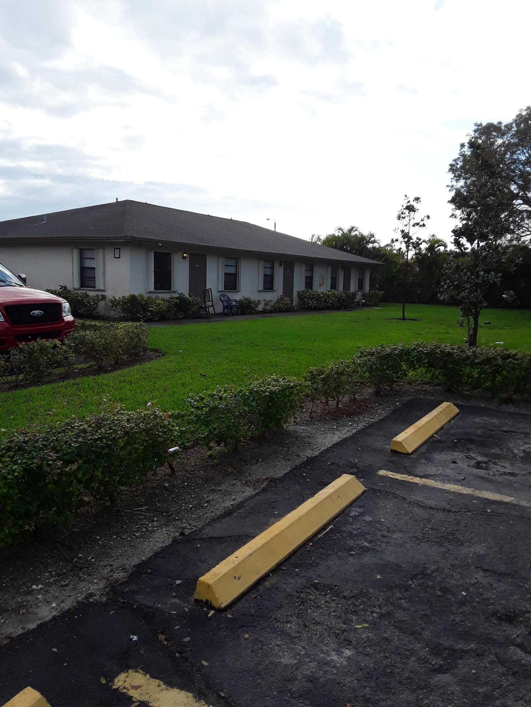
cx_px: 266
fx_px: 552
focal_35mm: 27
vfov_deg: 65.3
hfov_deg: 51.4
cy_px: 354
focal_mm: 2.91
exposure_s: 1/963
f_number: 1.9
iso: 40
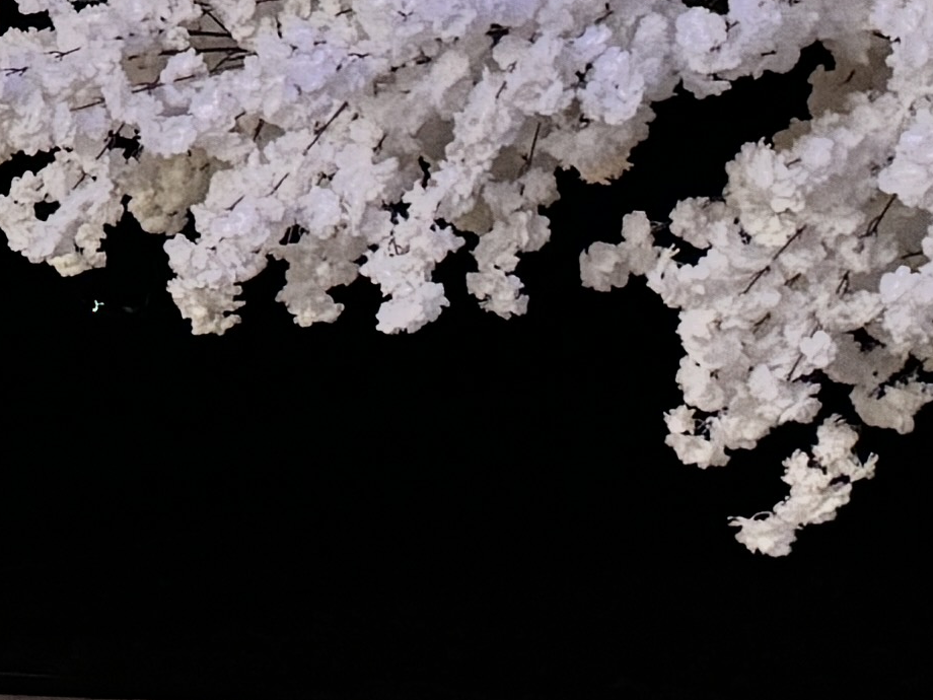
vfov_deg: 9.8
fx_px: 4016
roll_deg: -0.2
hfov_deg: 12.4
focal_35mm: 149
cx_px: -581
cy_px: 802
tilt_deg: -6.4
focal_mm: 6.76
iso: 800
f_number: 1.78
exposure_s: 1/30
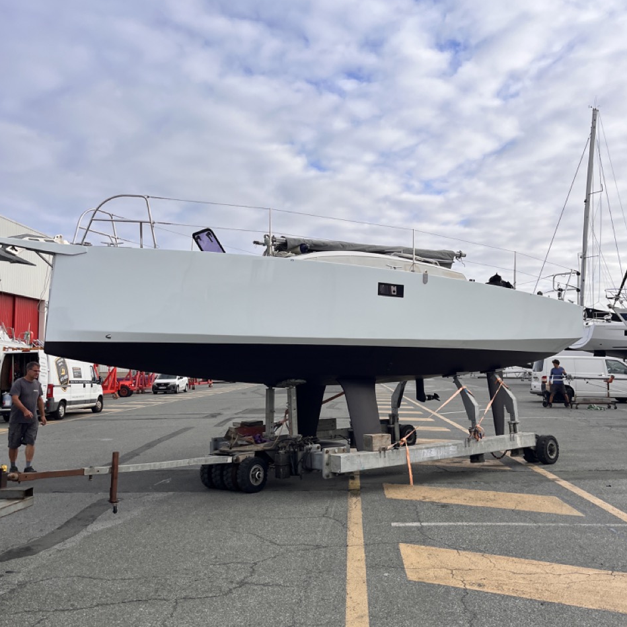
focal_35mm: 31
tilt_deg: +4.3
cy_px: 301
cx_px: 313
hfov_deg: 52.5
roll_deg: -1.1
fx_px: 635
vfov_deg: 52.5
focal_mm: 5.1
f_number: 1.6
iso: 50
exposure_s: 1/3135
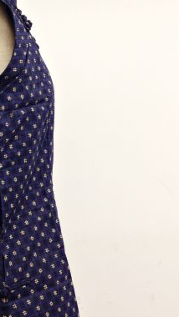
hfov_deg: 18.4
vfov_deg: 33.3
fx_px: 531
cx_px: -16
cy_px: 144
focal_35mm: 63
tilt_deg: +0.5
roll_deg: -0.4
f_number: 2.4
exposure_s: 1/20
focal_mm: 4.12
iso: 64
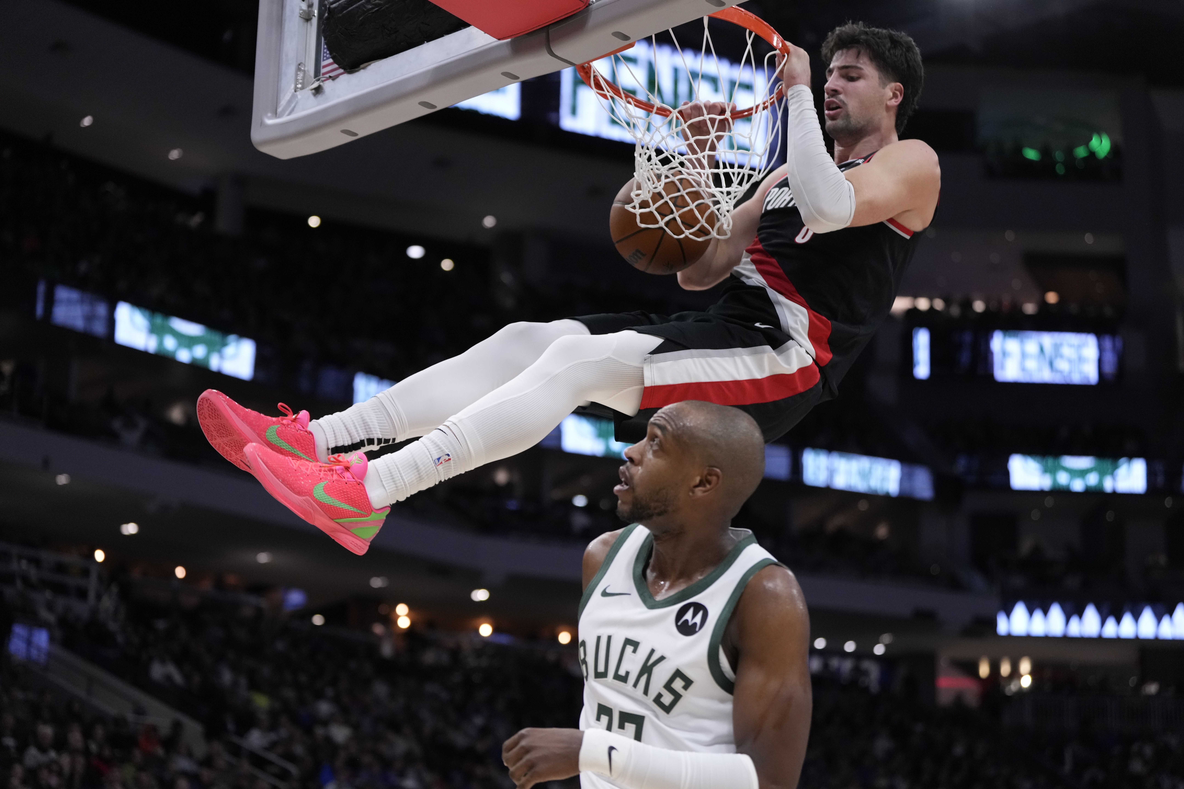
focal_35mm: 70
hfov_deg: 28.8
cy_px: 394
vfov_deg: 19.5
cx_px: 592
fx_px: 2302
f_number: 2.8
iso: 3200
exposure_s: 1/2000
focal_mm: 70
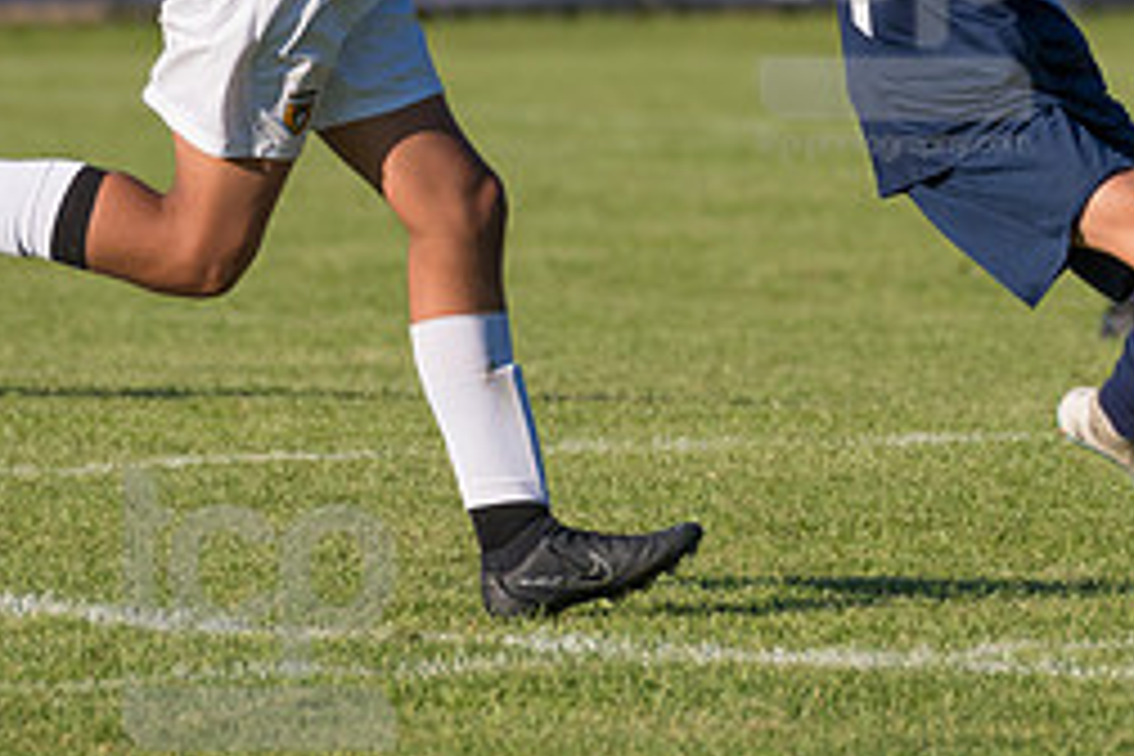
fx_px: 36915
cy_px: 0
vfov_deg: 1.2
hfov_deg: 1.8
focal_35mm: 1172
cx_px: 896
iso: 320
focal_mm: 340
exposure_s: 1/2000
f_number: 5.6
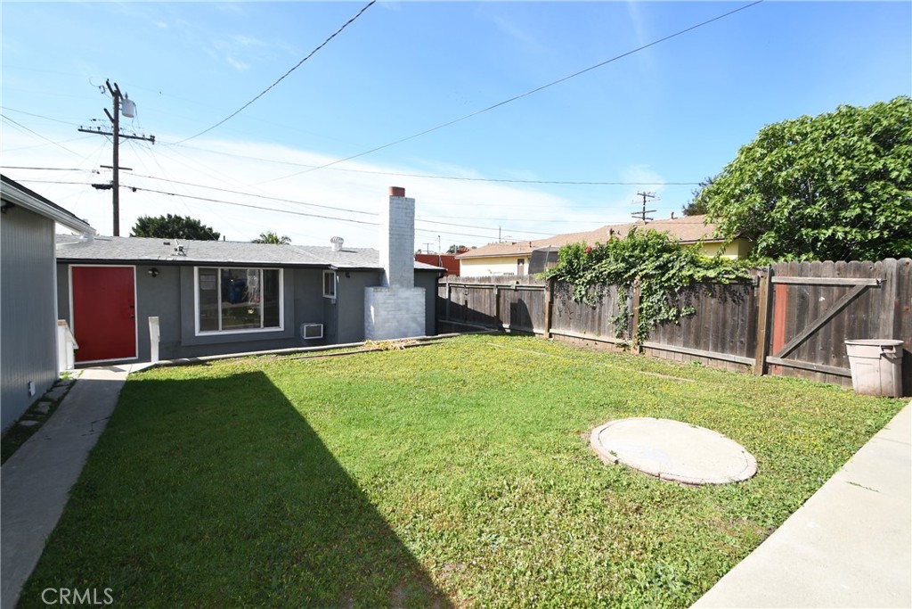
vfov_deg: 77.3
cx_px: 456
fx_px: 380
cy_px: 304
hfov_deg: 100.4
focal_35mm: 15
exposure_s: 1/200
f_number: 7.1
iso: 100
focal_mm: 10
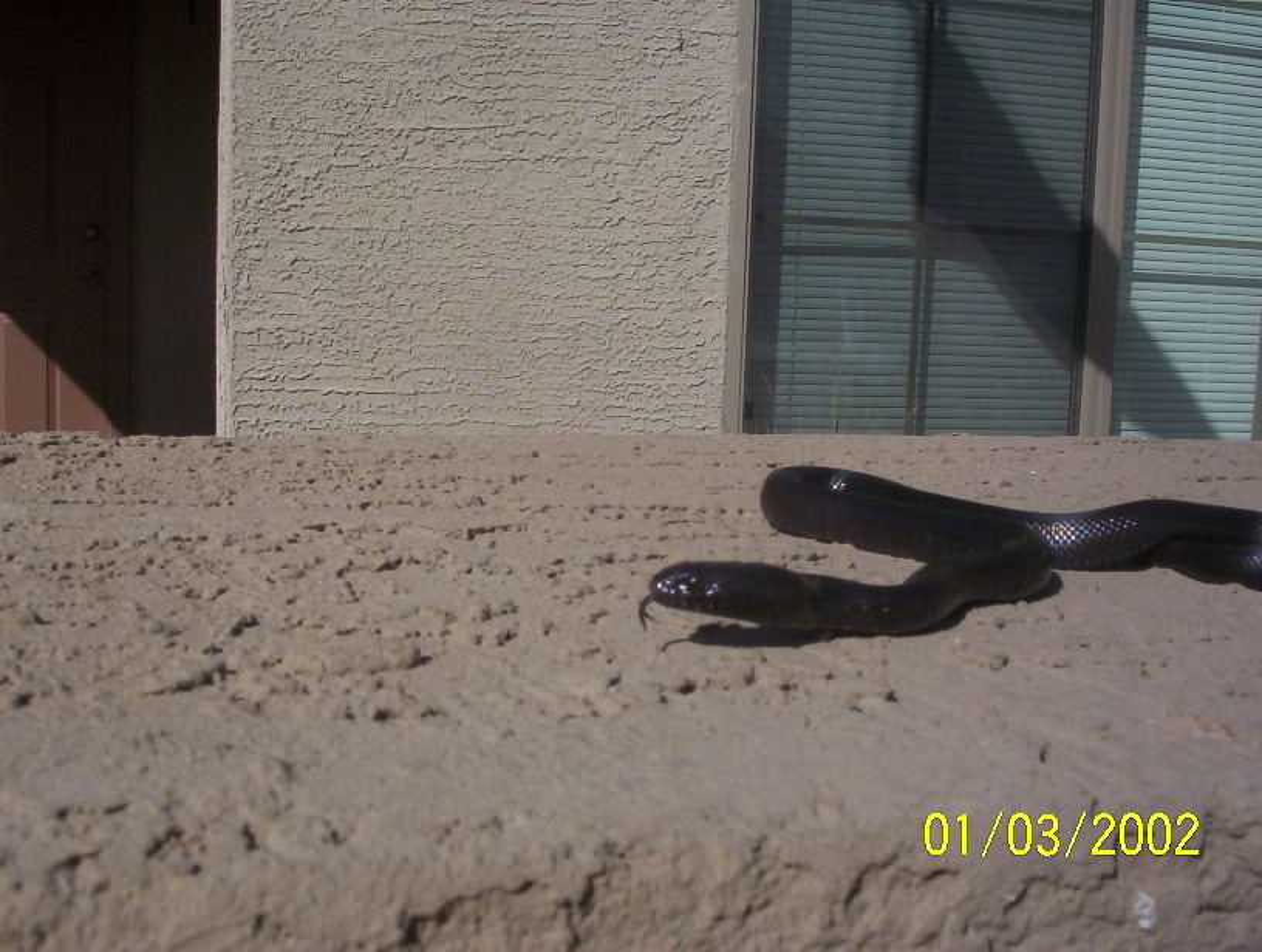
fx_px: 1425
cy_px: 476
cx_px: 631
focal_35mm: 39
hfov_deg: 47.8
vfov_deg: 37.0
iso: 100
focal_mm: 6
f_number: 8
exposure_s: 1/455
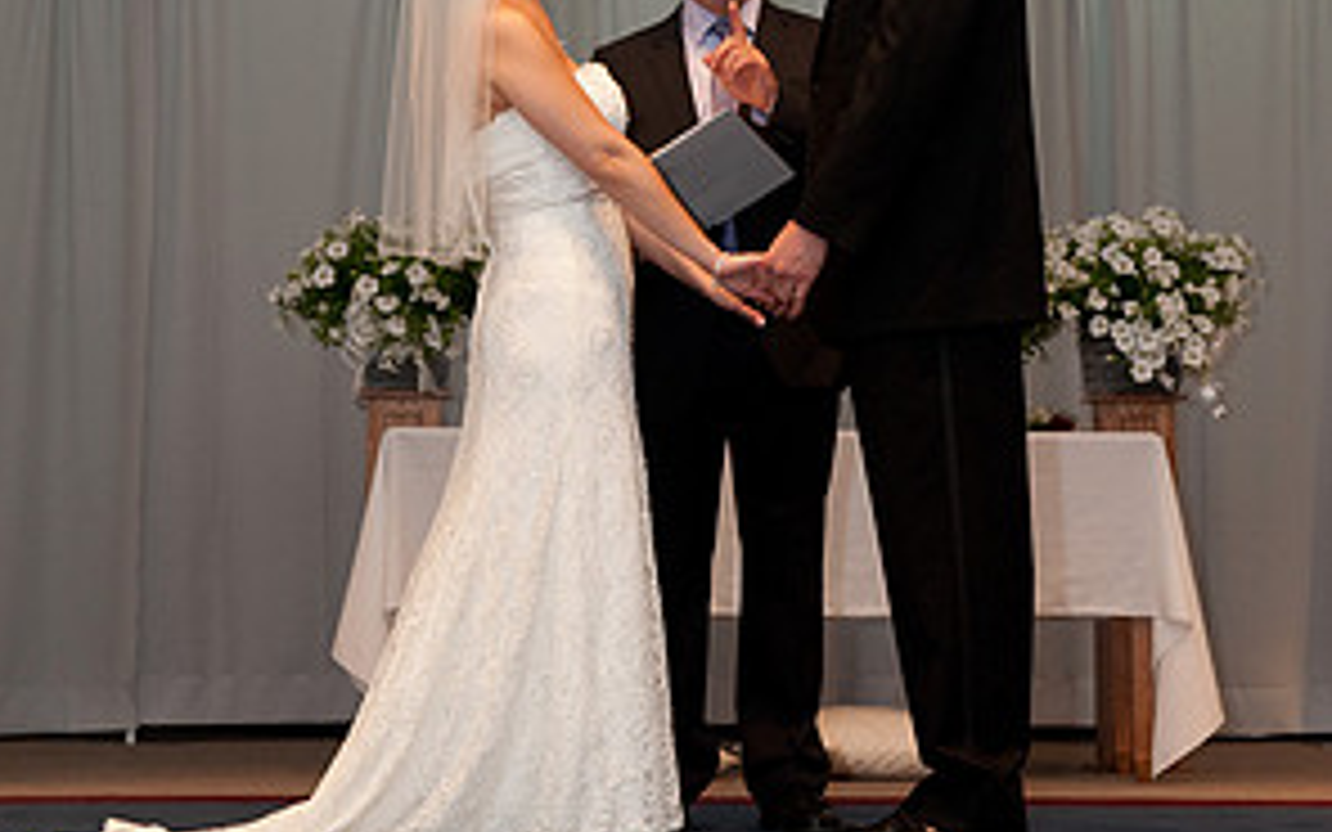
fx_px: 3485
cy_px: 67
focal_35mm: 96
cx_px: 664
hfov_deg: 21.6
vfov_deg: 13.5
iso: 1250
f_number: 9
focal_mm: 62
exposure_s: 1/60
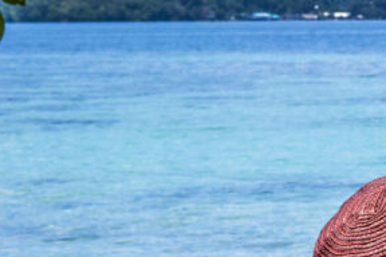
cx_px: 970
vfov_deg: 5.4
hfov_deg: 7.6
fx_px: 2670
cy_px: 518
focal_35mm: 249
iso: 100
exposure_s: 1/250
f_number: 9
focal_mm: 35
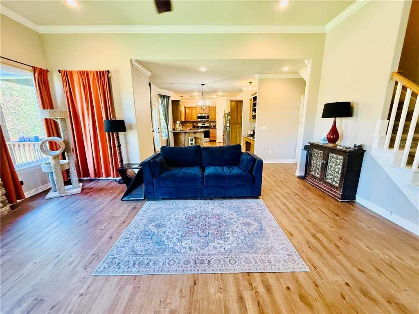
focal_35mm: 14
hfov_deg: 102.1
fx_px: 169
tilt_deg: -11.6
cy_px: 157
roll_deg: +0.2
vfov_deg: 85.7
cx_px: 210
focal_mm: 2.22
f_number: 2.2
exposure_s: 1/60
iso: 500
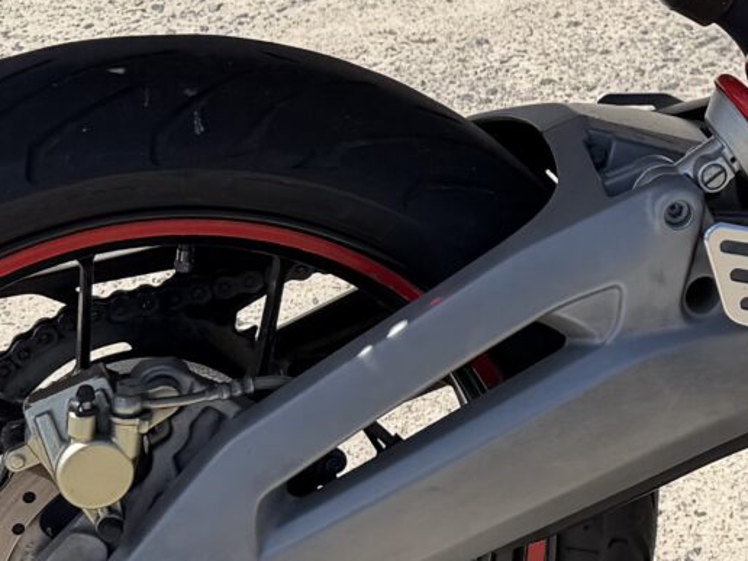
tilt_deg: -21.5
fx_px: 2571
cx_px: 976
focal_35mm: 119
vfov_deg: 12.2
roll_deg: +1.0
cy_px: -112
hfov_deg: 15.7
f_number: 1.78
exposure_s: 1/3759
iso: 80
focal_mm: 6.76
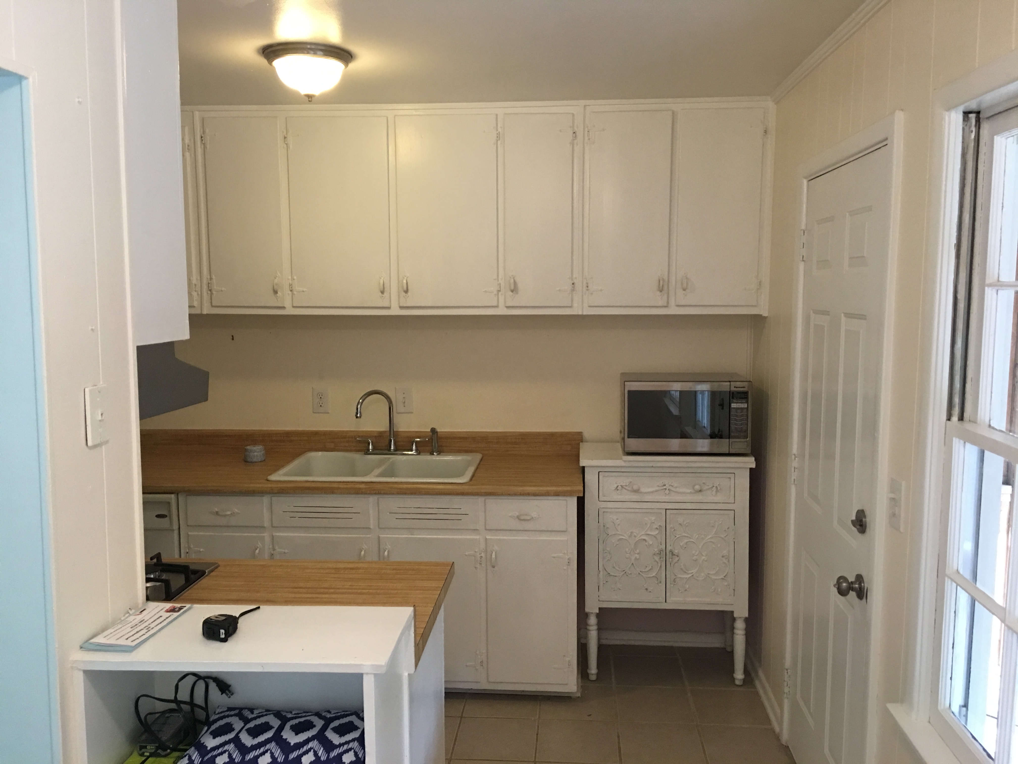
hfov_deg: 61.7
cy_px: 382
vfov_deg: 48.2
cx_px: 509
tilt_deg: -5.5
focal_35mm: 29
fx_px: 853
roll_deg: -0.2
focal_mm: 4.15
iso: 100
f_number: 2.2
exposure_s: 1/15
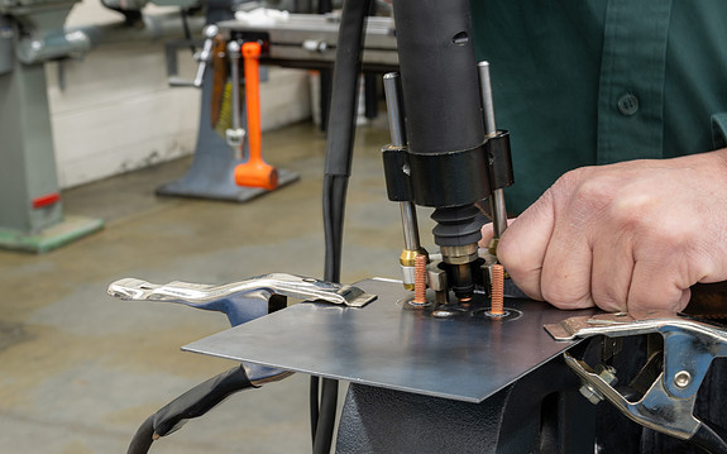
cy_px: 233
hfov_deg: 28.6
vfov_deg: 18.1
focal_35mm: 72
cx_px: 365
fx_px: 1426
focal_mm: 70
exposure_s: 1.6
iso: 100
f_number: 16
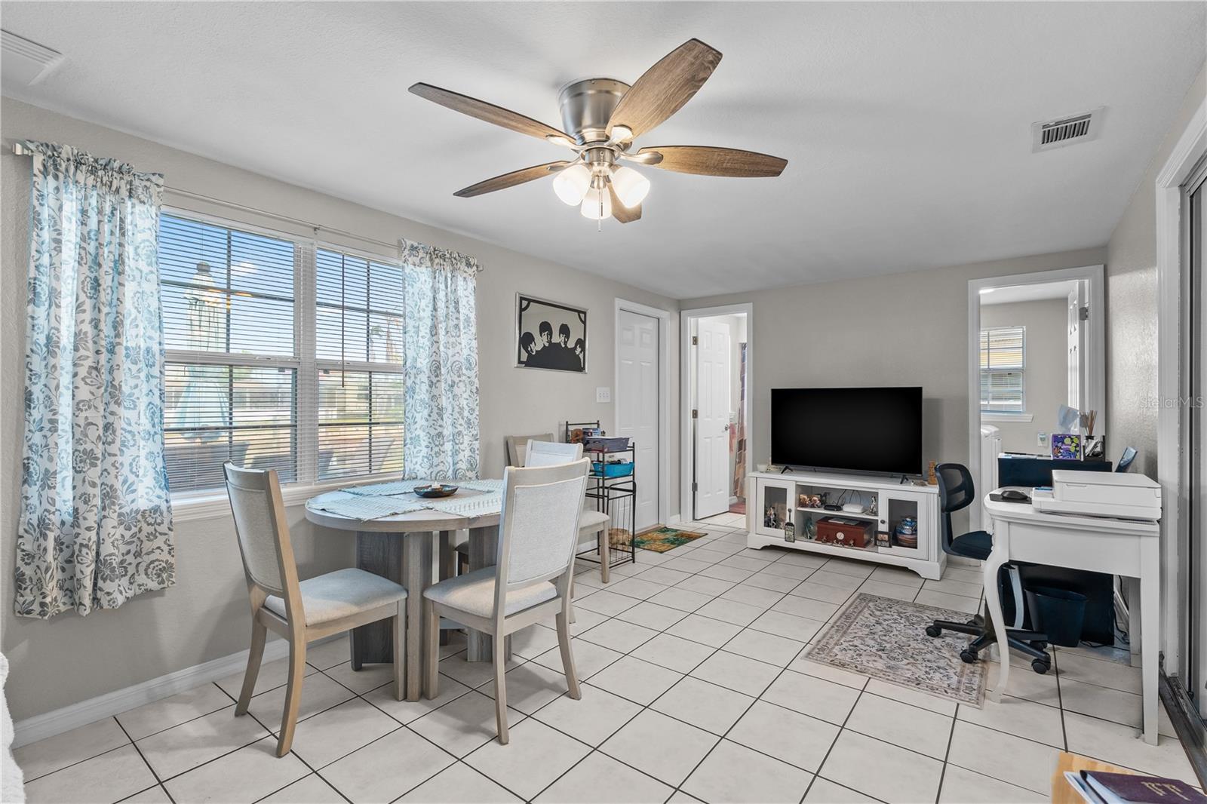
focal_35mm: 16
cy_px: 402
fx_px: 536
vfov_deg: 73.7
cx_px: 604
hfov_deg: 96.7
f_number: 8
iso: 640
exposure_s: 1/2.5
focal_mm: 16
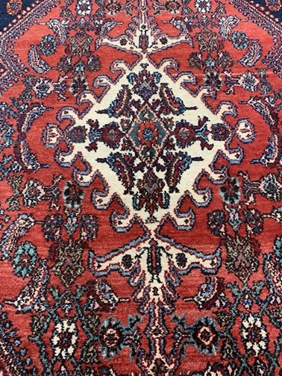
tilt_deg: -69.0
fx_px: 282
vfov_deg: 67.3
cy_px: 188
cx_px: 141
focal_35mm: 26
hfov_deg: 53.1
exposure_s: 1/60
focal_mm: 4.25
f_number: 1.8
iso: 125
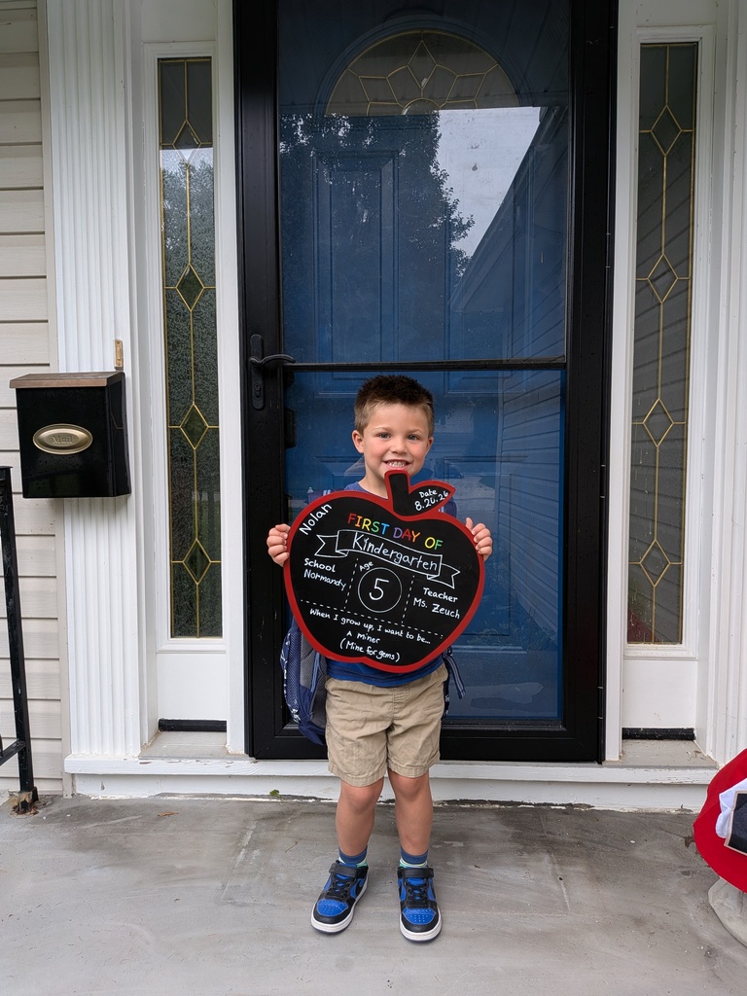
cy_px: 498
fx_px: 691
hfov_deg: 56.8
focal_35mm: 24
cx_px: 374
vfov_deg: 71.6
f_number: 1.7
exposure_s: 1/60
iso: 44
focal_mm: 4.53
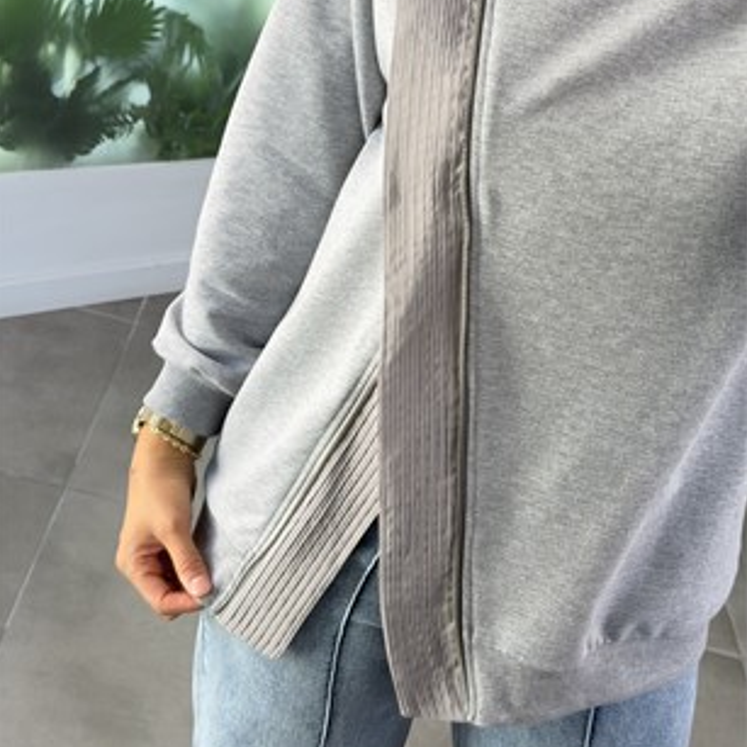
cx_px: 372
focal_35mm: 57
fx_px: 1392
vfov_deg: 29.9
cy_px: 269
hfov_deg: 30.0
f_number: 1.78
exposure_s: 1/146
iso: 64
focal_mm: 6.76
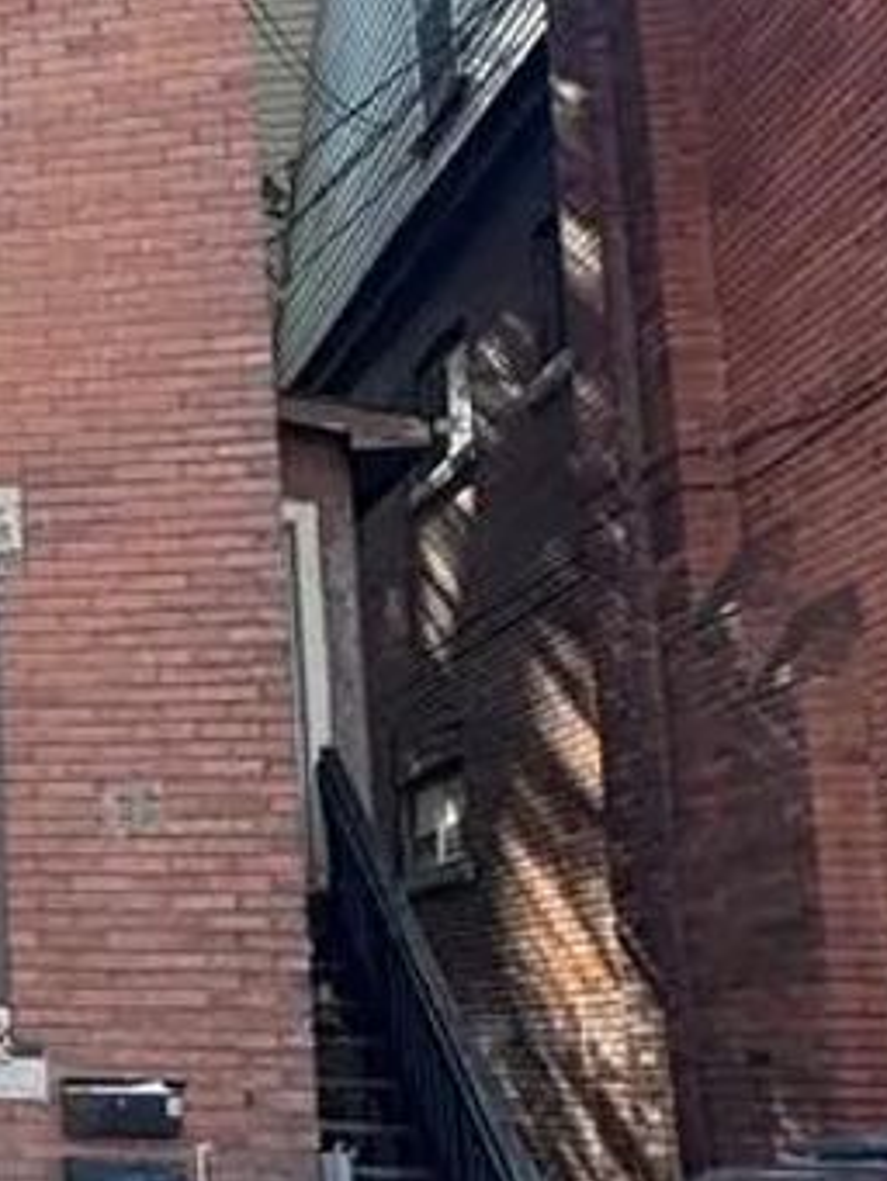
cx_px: -728
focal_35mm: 56
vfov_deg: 34.1
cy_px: 753
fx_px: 1912
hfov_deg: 19.3
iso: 40
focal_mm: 2.22
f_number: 2.2
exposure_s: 1/169
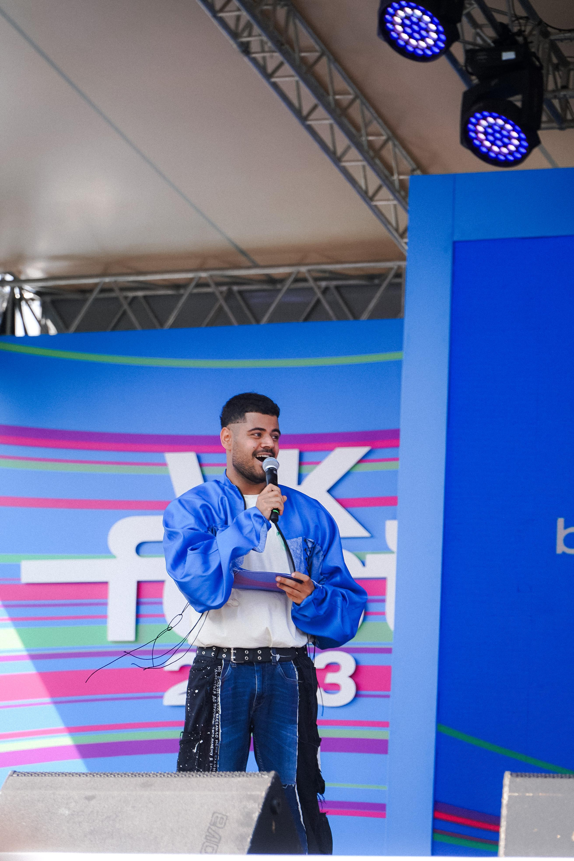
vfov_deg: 15.9
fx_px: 3085
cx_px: 287
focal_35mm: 129
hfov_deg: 10.6
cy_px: 430
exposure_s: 1/400
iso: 100
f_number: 4.5
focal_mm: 86
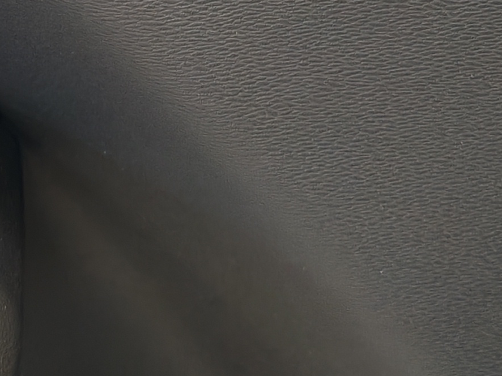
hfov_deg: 13.2
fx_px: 2146
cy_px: -435
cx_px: 64
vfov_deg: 9.2
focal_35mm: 148
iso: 800
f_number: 1.9
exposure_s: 1/50
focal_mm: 6.12
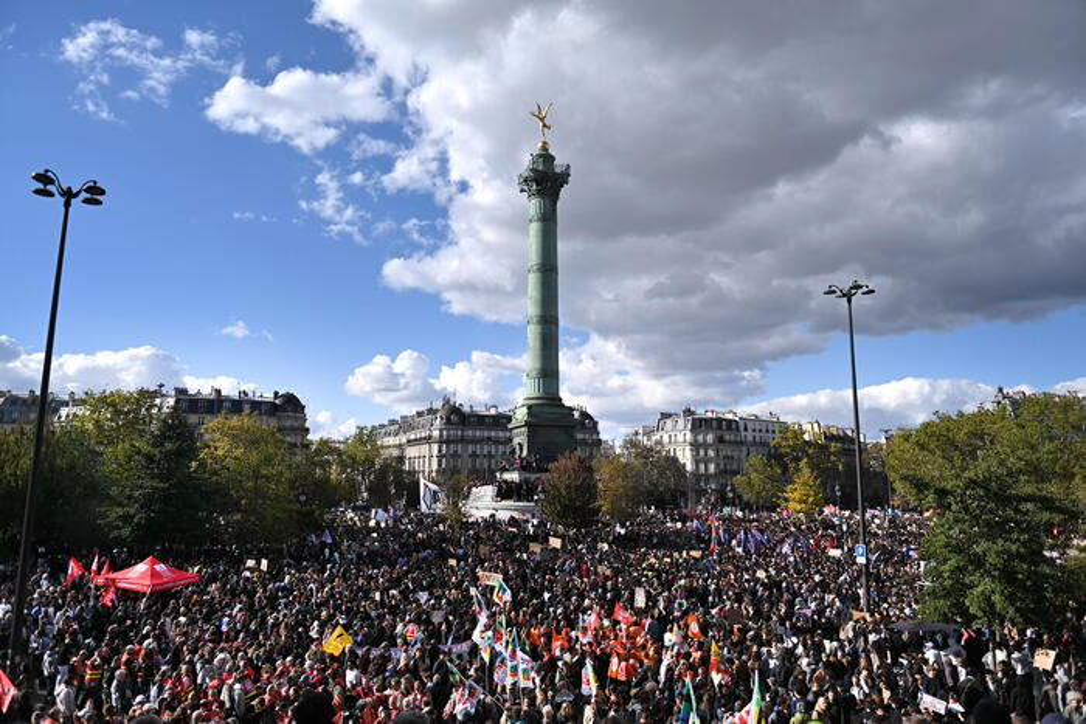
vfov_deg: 53.2
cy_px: 362
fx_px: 724
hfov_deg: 73.7
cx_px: 543
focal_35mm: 24
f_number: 2.8
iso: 200
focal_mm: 24
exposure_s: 1/6400
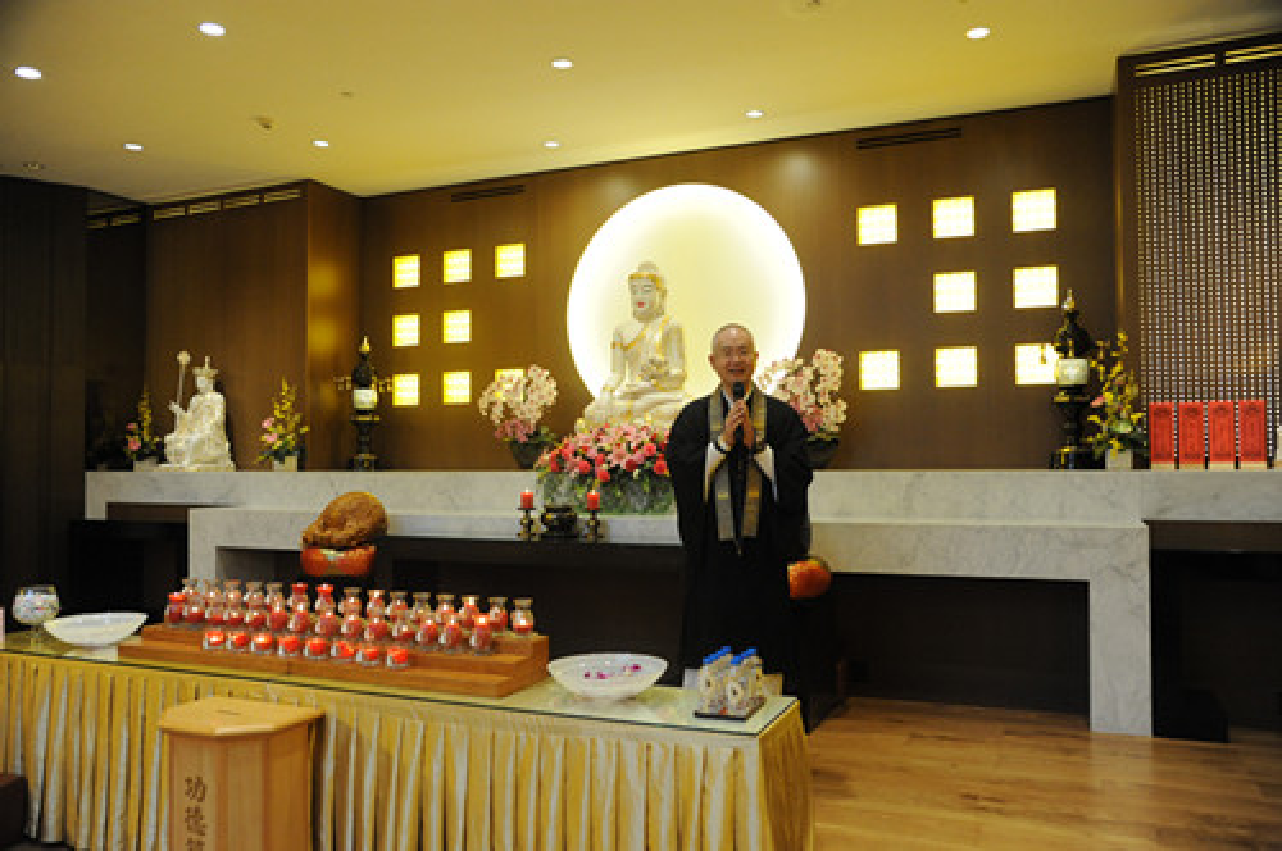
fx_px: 960
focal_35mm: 27
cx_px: 641
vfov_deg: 47.8
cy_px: 426
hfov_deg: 67.4
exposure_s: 1/200
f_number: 4.5
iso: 3200
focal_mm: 27
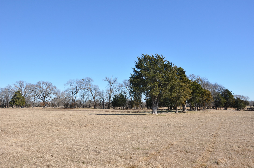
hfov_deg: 57.3
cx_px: 127
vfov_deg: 39.9
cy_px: 84
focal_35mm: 33
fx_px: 233
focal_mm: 22
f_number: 9
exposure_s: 1/320
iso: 200
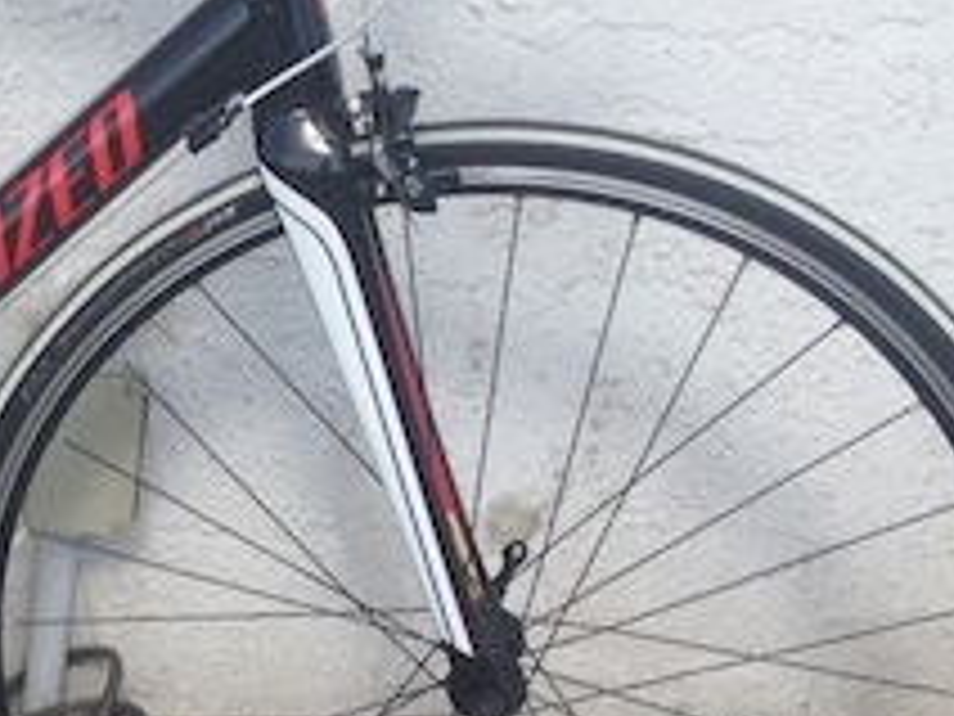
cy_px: 293
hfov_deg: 14.4
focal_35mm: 132
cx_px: -230
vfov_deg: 11.2
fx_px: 3638
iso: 50
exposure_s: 1/1453
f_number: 2.4
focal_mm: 4.28
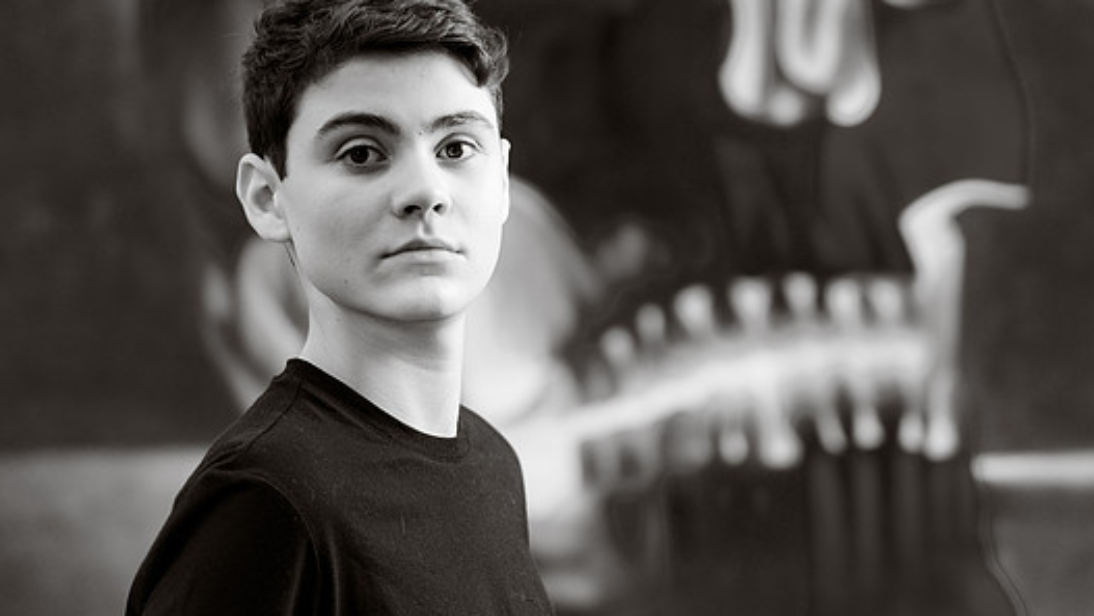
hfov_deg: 17.7
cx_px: 565
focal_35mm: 121
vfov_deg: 10.0
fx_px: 3512
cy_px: 293
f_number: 4
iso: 125
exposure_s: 1/250
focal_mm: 105
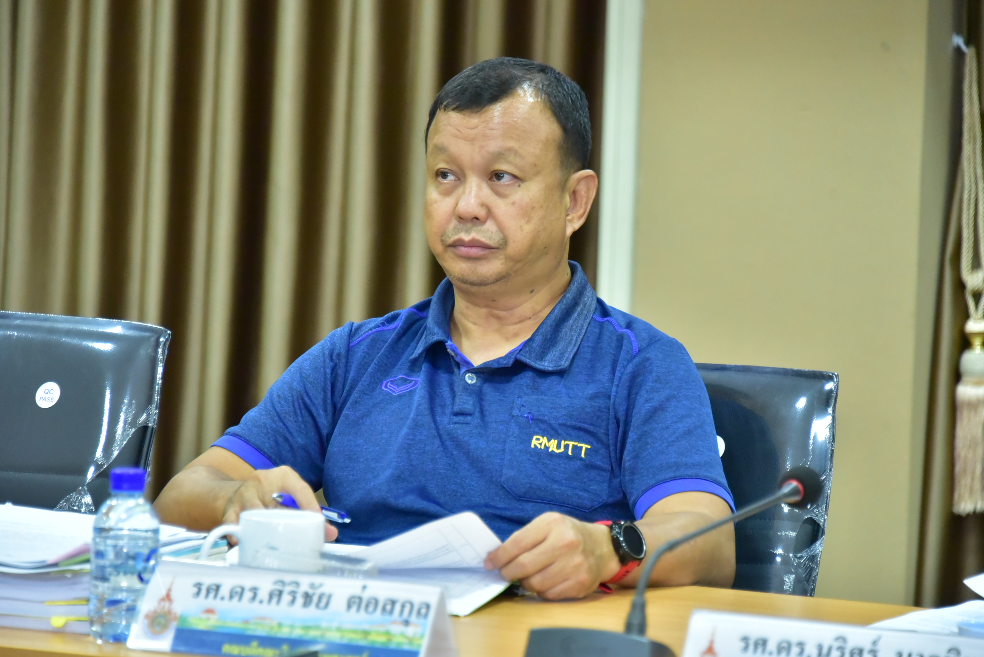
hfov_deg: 9.8
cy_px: 328
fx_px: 5742
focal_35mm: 210
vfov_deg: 6.5
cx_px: 492
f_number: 5.6
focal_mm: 210
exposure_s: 1/200
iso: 6400
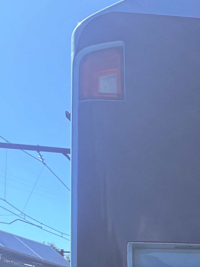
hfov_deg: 14.2
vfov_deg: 19.7
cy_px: 342
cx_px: 360
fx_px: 709
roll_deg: -2.0
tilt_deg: -3.4
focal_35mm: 92
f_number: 1.78
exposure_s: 1/2703
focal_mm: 6.76
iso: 100
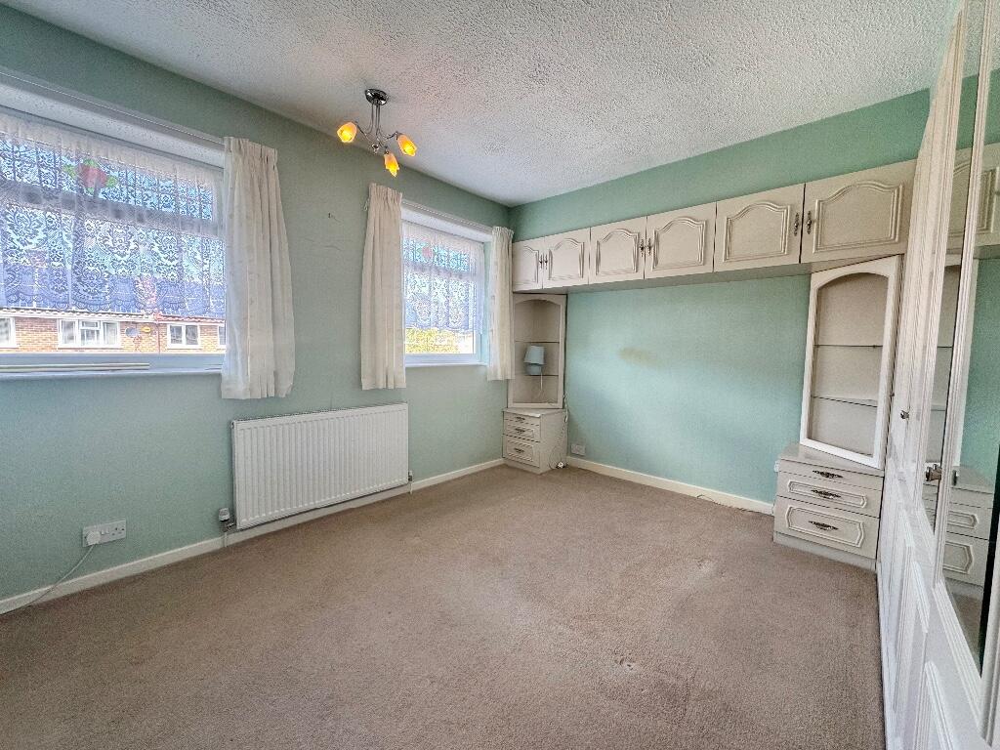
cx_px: 500
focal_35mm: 14
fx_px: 404
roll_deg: -0.8
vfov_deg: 85.7
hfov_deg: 102.1
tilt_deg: -4.0
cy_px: 375
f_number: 2.2
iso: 125
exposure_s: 1/100
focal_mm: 2.22
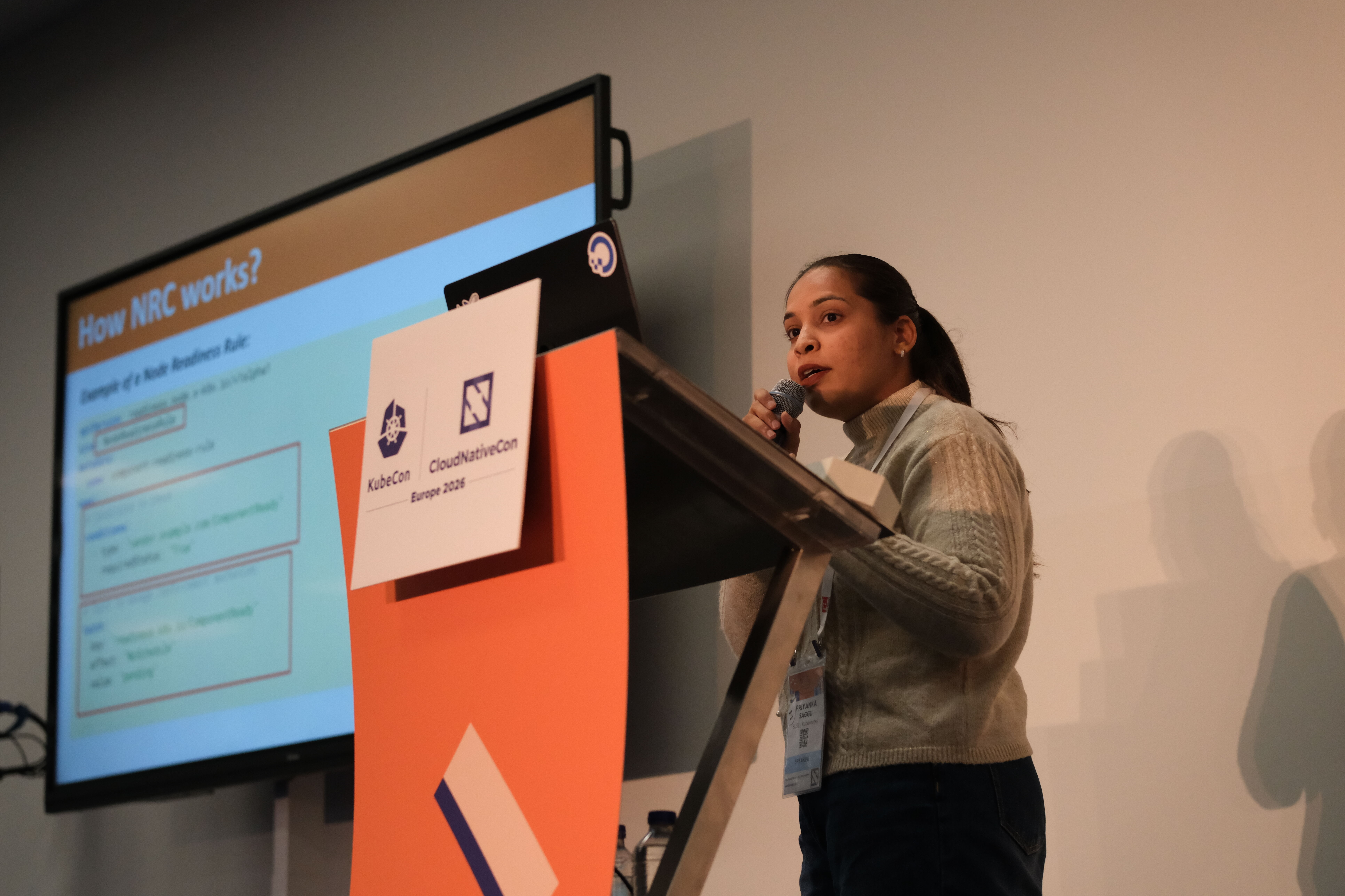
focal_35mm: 84
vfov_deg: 16.3
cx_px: 672
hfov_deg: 24.2
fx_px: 3138
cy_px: 448
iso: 3200
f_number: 2.8
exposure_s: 1/680
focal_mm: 56
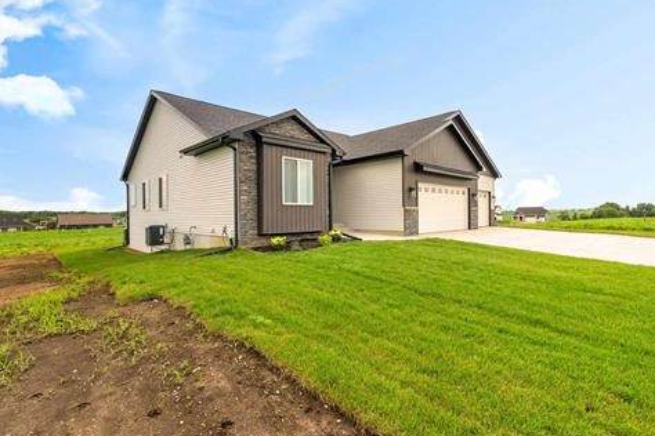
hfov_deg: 88.2
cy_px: 215
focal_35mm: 19
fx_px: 338
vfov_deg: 65.8
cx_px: 346
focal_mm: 16.5
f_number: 9
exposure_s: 1/50
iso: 250
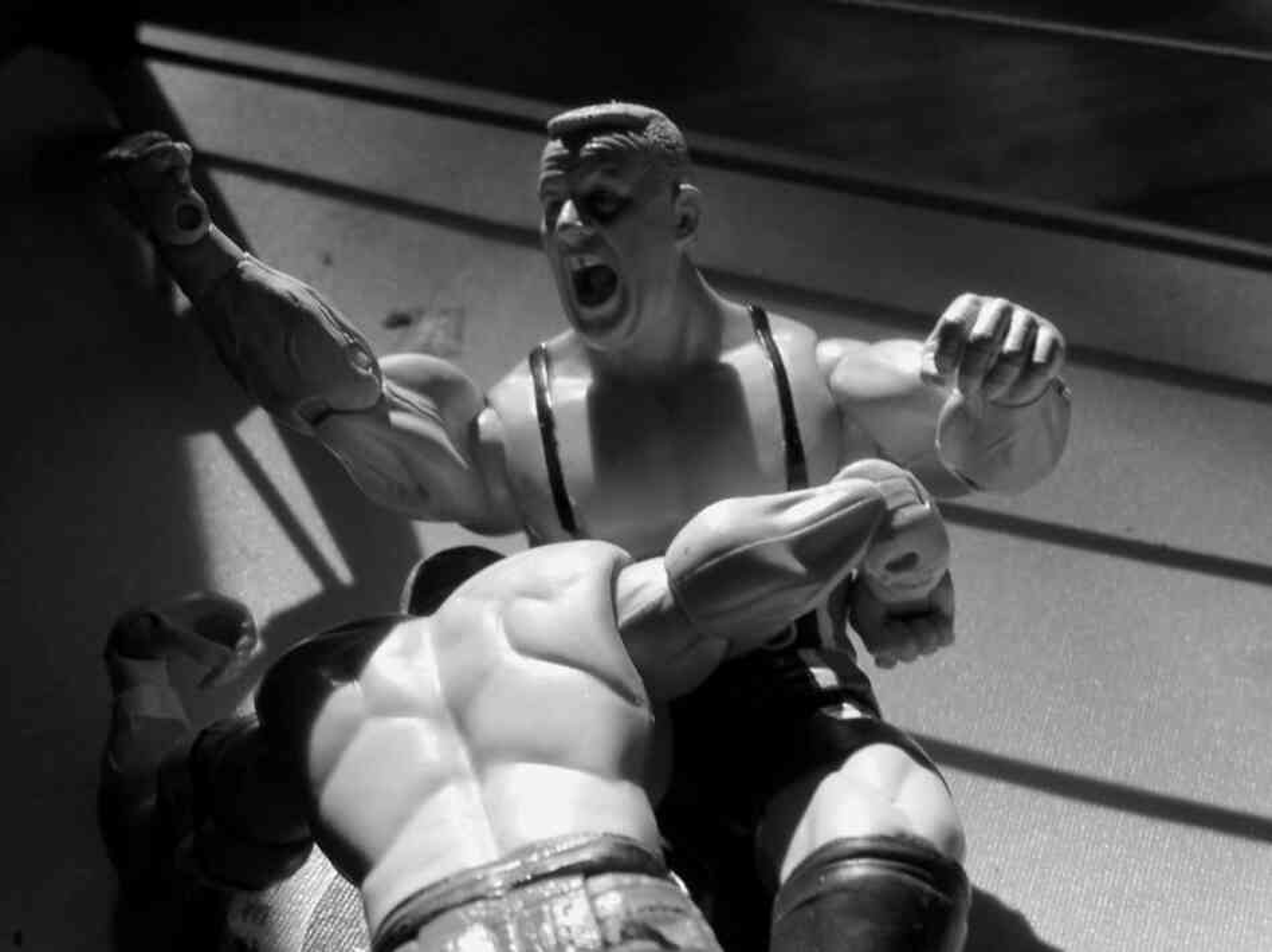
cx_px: 636
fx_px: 2204
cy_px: 476
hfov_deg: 32.2
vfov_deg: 24.4
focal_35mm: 60
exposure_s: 1/320
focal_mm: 10.7
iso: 80
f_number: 3.4
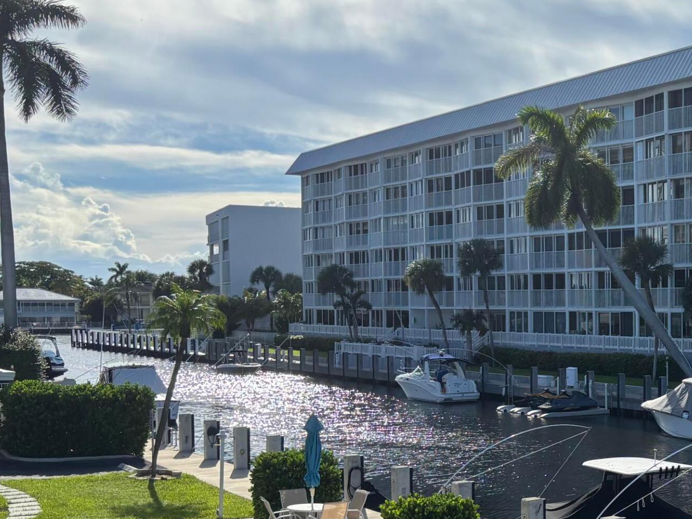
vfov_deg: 24.7
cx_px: 780
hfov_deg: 29.2
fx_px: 1180
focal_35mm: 59
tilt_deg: -2.9
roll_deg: +0.1
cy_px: 359
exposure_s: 1/4630
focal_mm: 5.96
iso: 50
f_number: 1.6
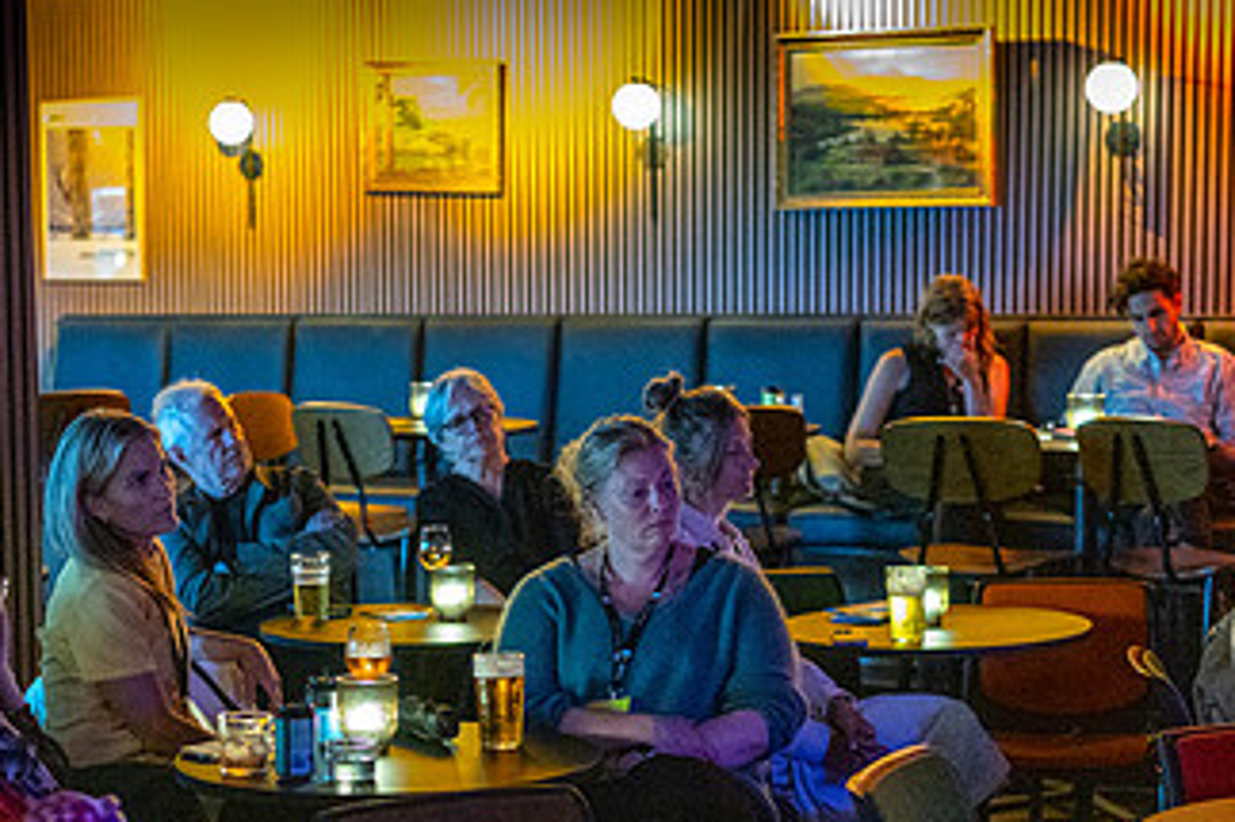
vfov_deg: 17.4
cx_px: 633
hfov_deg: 26.0
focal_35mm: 78
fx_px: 2674
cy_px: 604
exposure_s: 1/200
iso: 8000
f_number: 1.4
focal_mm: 35
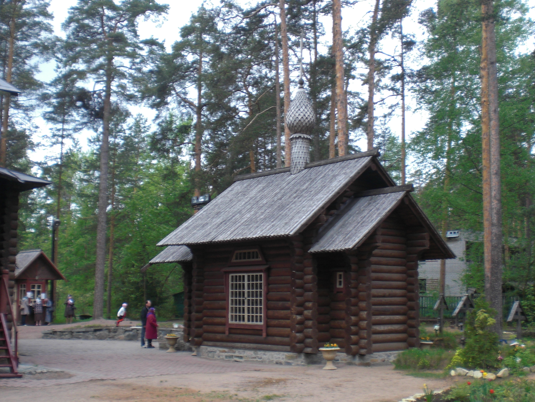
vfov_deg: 31.5
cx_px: 265
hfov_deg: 41.2
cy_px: 212
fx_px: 711
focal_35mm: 46
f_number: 3.1
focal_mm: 6.3
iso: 64
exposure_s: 1/160
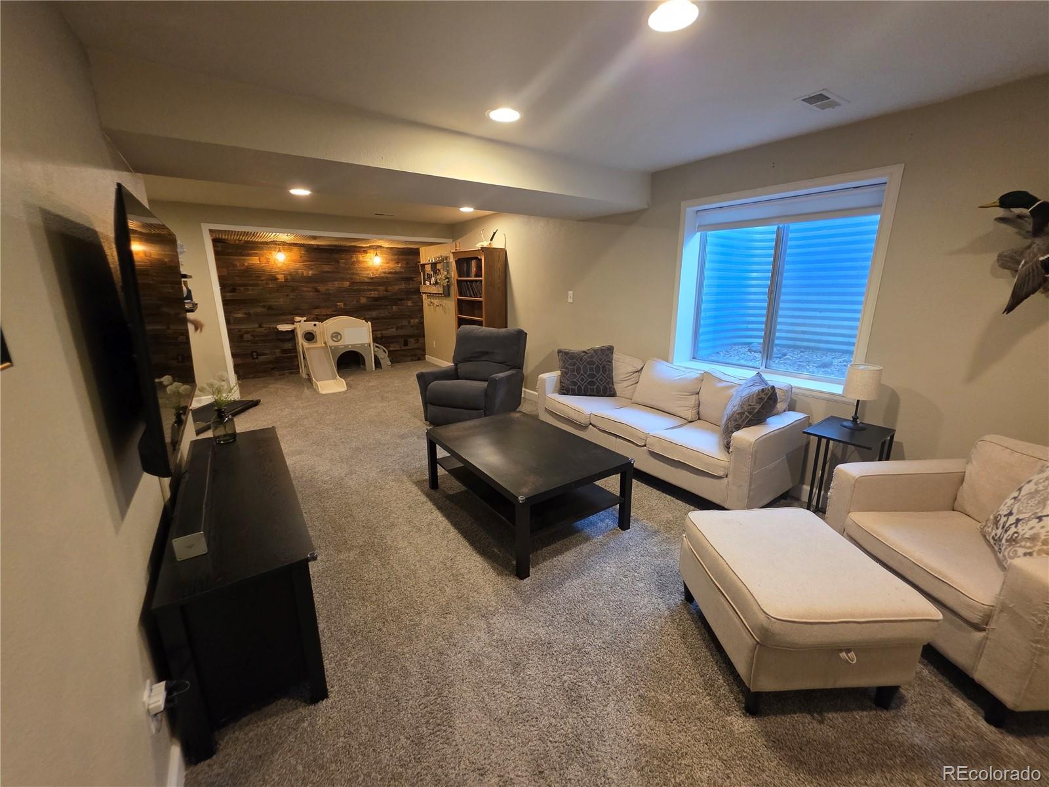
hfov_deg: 106.2
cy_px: 394
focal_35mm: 13
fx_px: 394
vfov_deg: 89.9
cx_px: 524
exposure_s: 1/60
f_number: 1.9
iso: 500
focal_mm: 2.2
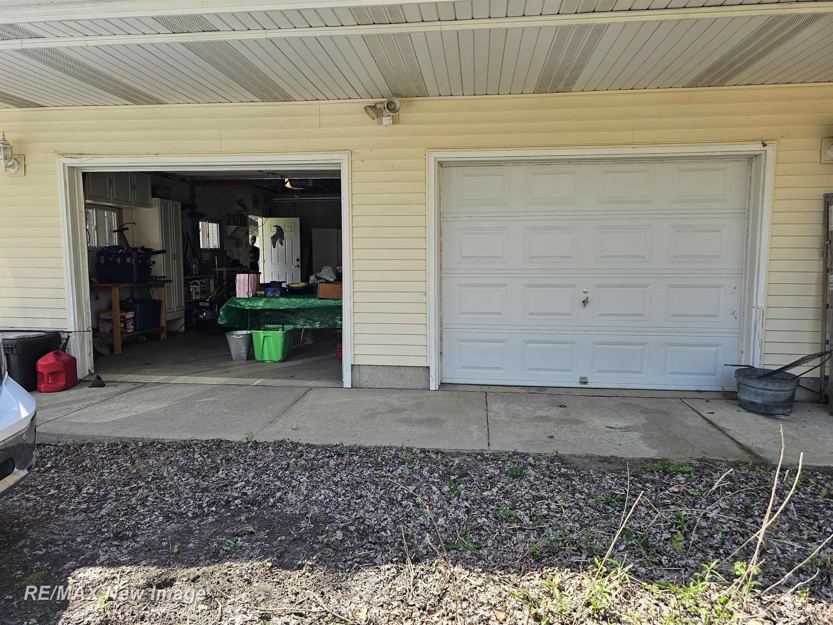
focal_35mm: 23
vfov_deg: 58.9
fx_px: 553
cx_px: 416
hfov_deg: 73.9
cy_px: 312
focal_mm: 6.3
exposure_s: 1/359
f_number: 1.7
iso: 40
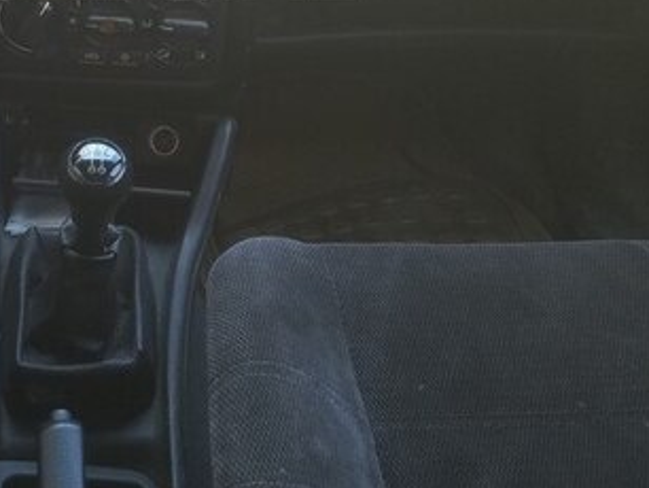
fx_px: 1051
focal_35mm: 56
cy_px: -33
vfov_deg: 24.6
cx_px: 138
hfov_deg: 33.4
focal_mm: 4.2
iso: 80
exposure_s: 1/100
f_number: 1.7
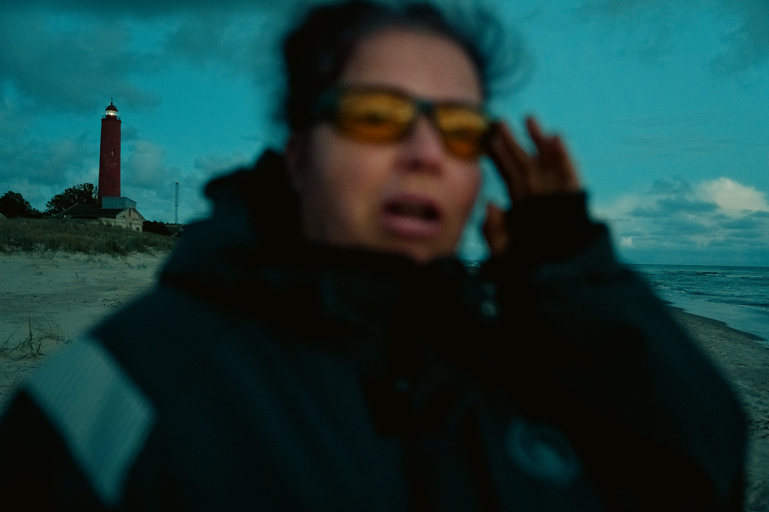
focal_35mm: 34
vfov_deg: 38.9
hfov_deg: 55.8
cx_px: 384
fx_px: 726
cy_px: 256
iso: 6400
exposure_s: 1/250
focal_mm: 34
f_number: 2.8
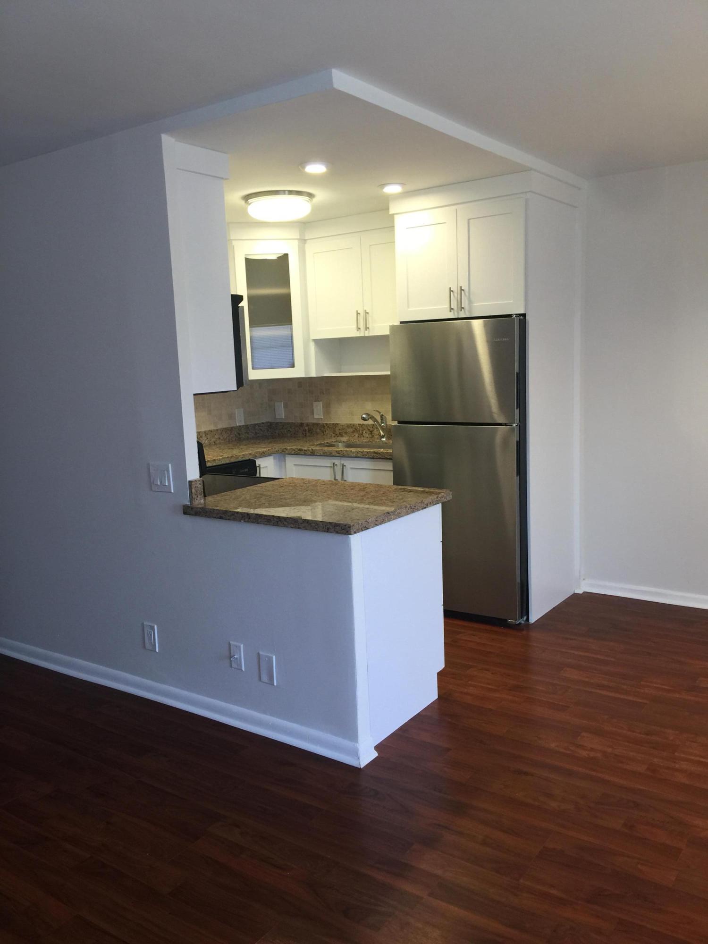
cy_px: 472
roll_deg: +2.8
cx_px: 354
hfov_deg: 48.2
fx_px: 791
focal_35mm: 29
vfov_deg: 61.7
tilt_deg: -7.0
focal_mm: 4.15
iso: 32
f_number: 2.2
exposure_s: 1/40
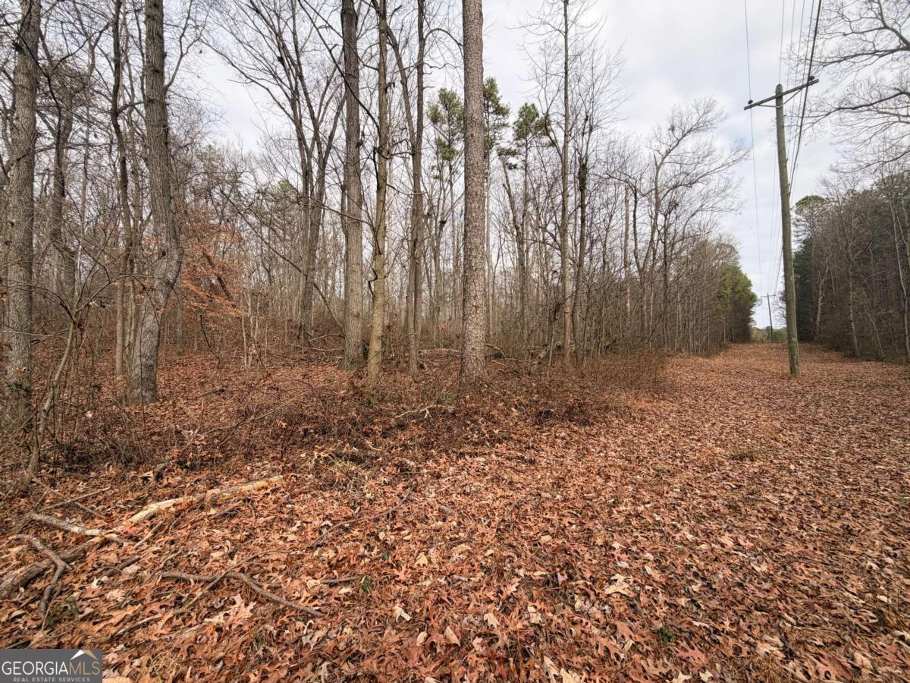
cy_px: 342
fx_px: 368
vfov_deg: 85.7
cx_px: 455
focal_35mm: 14
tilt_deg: +5.2
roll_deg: +0.0
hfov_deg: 102.1
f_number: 2.2
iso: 40
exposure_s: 1/554
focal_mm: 2.22
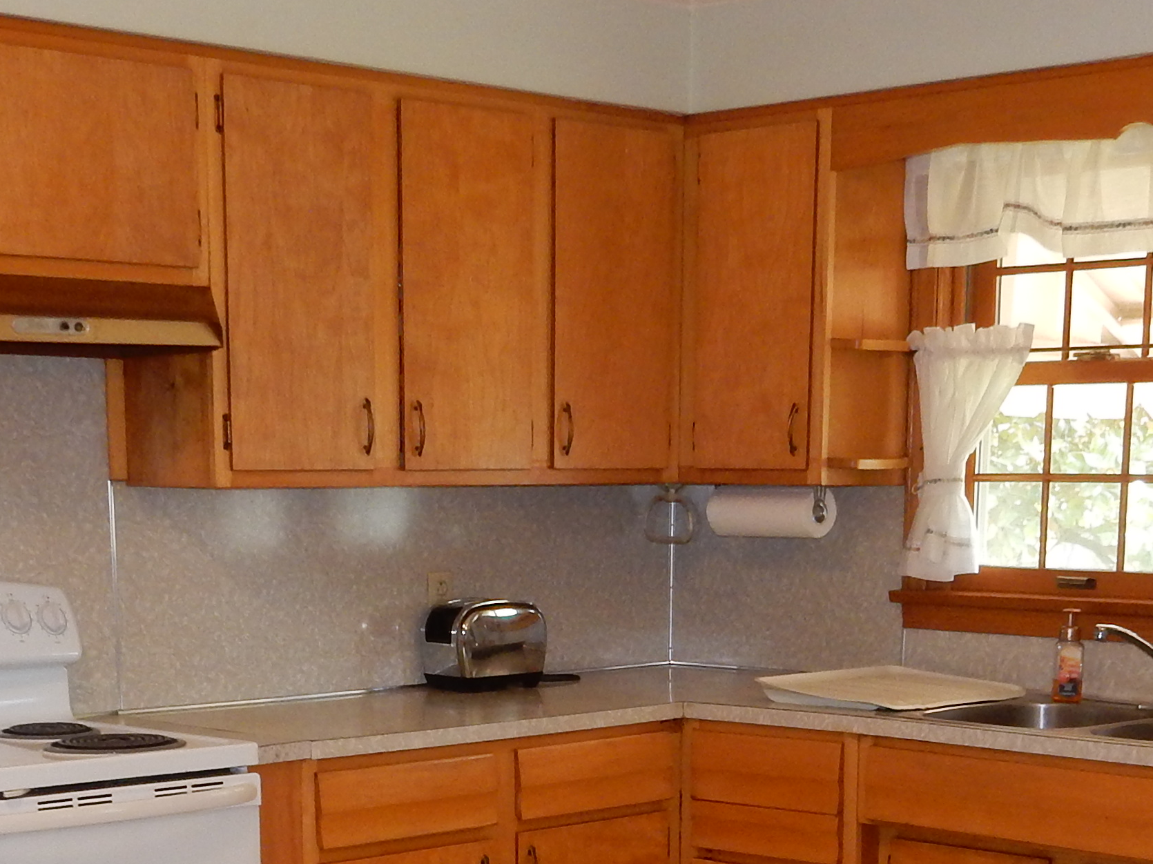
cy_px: 989
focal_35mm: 69
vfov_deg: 20.2
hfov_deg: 28.2
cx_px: 545
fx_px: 2298
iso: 220
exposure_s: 1/30
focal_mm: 4.5
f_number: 3.7
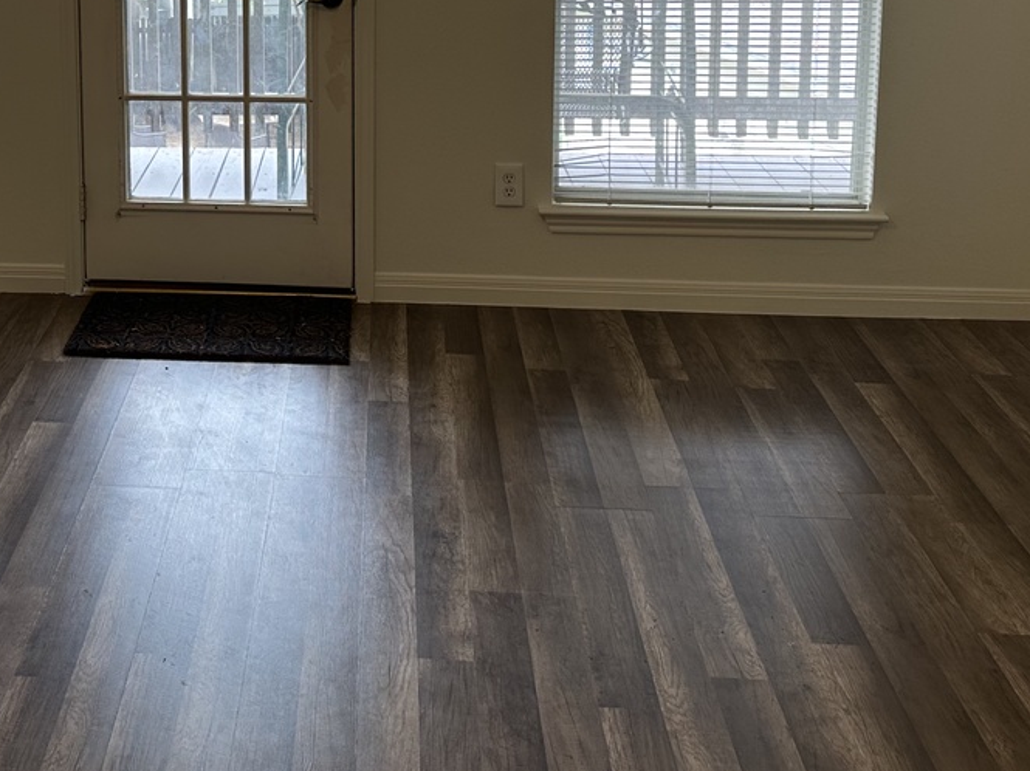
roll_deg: +1.4
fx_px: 1546
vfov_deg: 26.5
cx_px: 225
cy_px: -5
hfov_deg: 35.8
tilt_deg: -8.1
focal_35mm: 52
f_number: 1.78
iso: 64
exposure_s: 1/136
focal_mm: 6.86
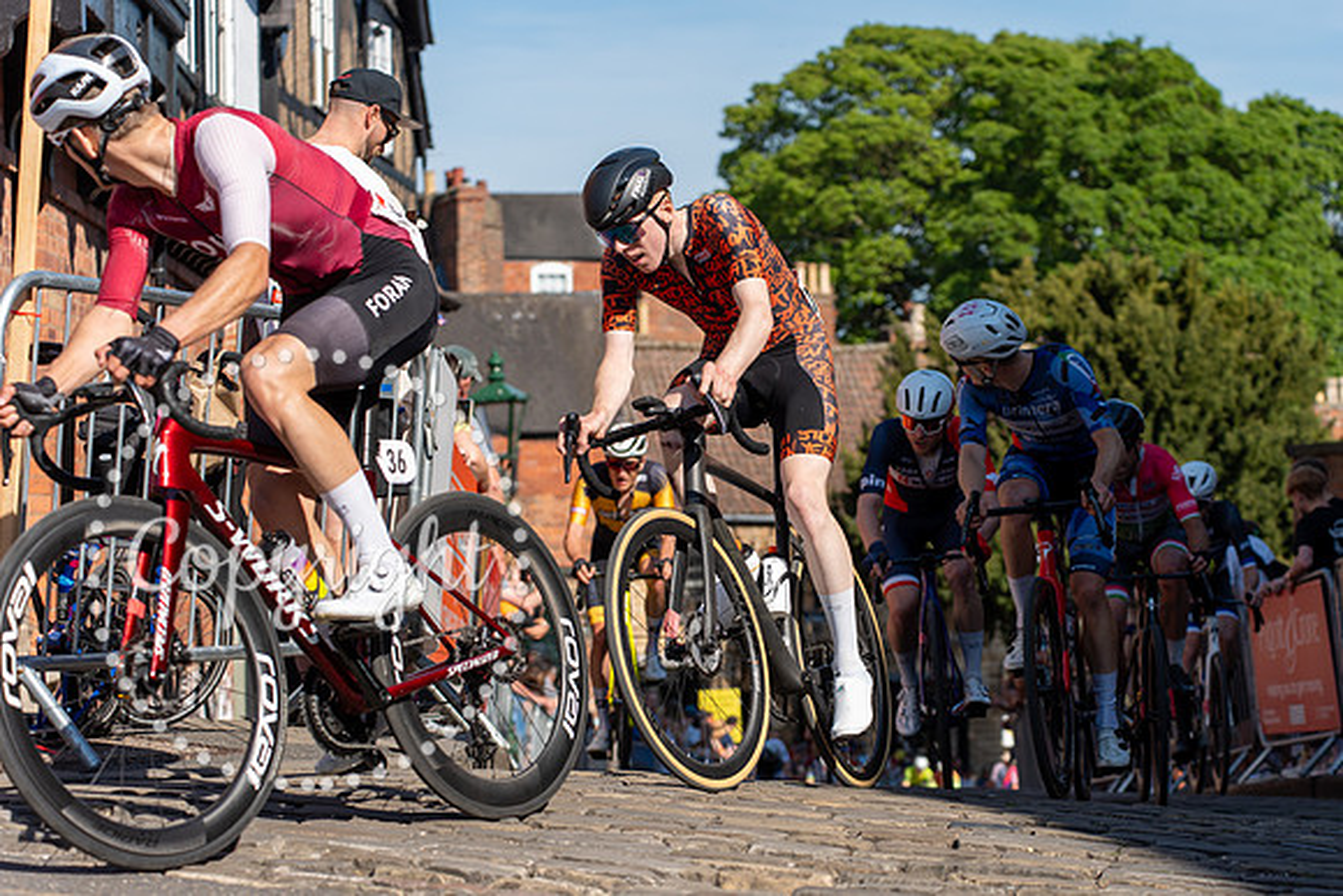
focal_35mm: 86
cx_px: 787
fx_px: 3191
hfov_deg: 23.7
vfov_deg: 16.0
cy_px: 525
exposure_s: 1/1000
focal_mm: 73
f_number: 3.5
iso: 100
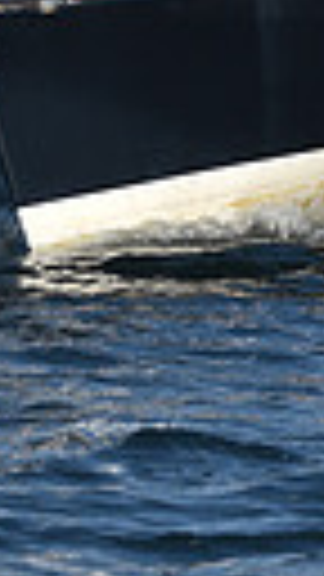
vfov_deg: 6.5
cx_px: 162
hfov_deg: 3.7
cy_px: 2
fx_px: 5071
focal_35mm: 332
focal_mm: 70
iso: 250
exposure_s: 1/1600
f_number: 4.5
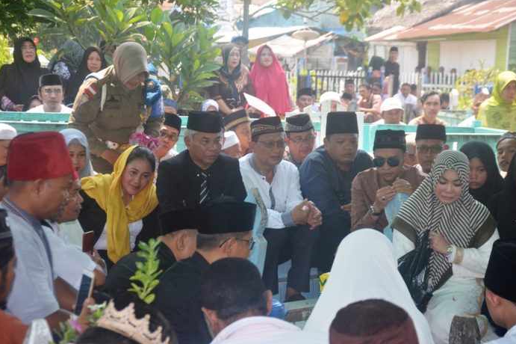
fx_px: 1132
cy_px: 171
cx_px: 259
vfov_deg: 17.3
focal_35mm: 79
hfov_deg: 25.7
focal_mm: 52
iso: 180
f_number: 4.8
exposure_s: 1/250
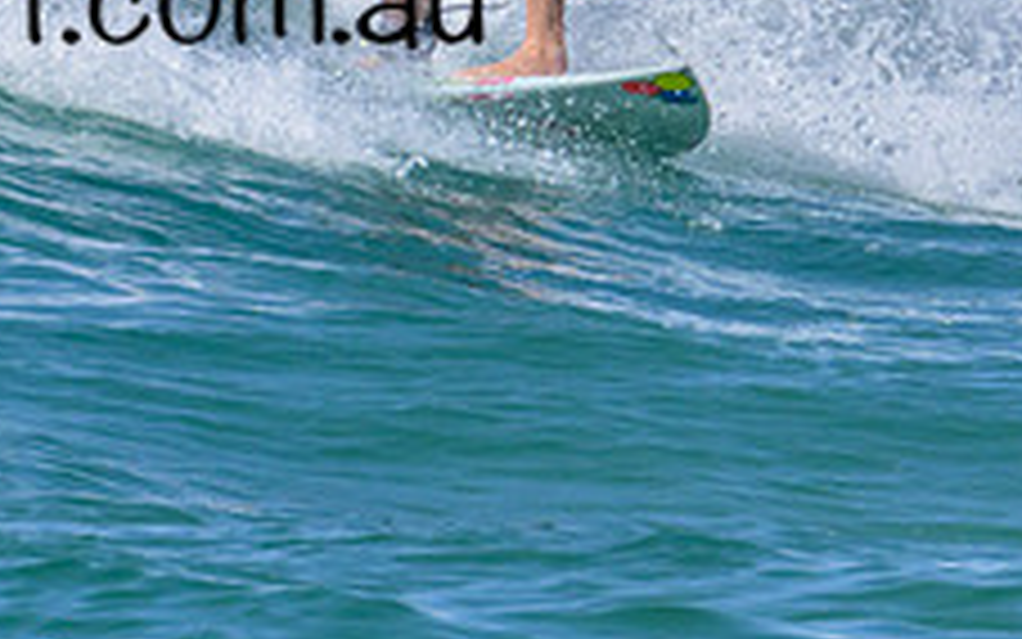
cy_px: -258
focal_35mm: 2832
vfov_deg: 0.5
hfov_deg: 0.7
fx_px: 78899
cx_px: 330
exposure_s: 1/2000
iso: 1250
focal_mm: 800
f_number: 16
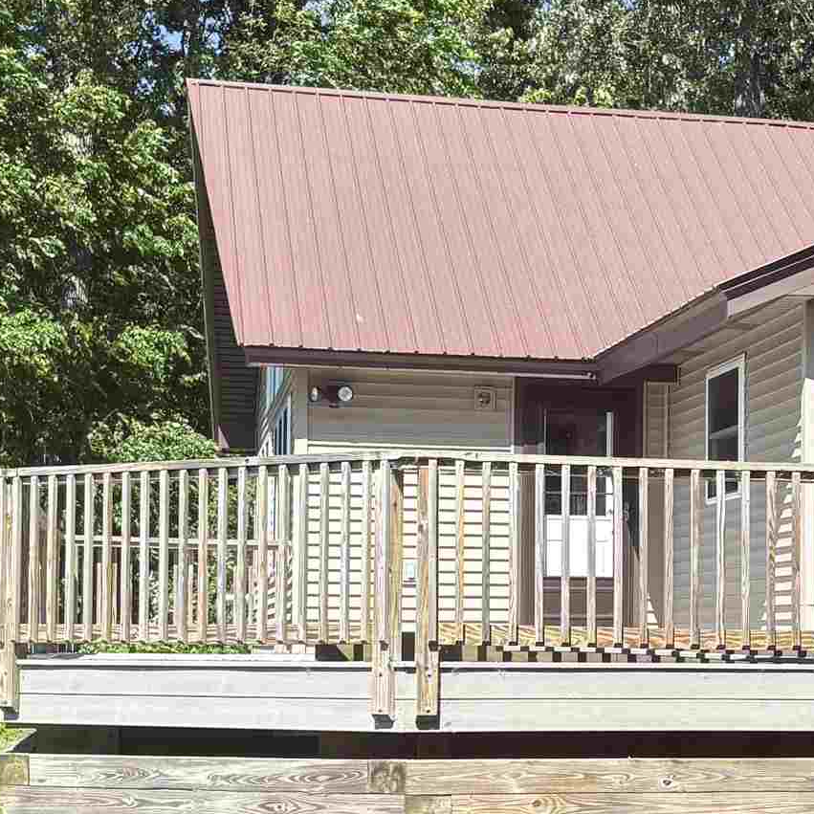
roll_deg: +0.4
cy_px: 516
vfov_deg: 20.8
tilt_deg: +3.8
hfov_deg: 20.7
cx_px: 643
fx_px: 2208
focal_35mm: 83
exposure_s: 1/1751
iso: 50
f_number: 1.6
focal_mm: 5.96
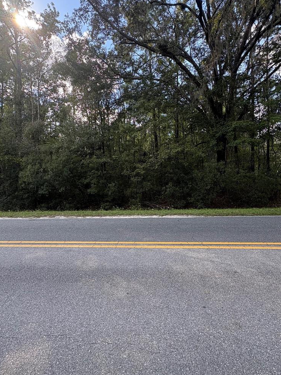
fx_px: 184
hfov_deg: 74.7
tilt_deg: +2.0
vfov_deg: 90.8
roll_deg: +2.4
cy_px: 171
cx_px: 138
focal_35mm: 17
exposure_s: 1/203
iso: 64
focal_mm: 2.22
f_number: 2.2
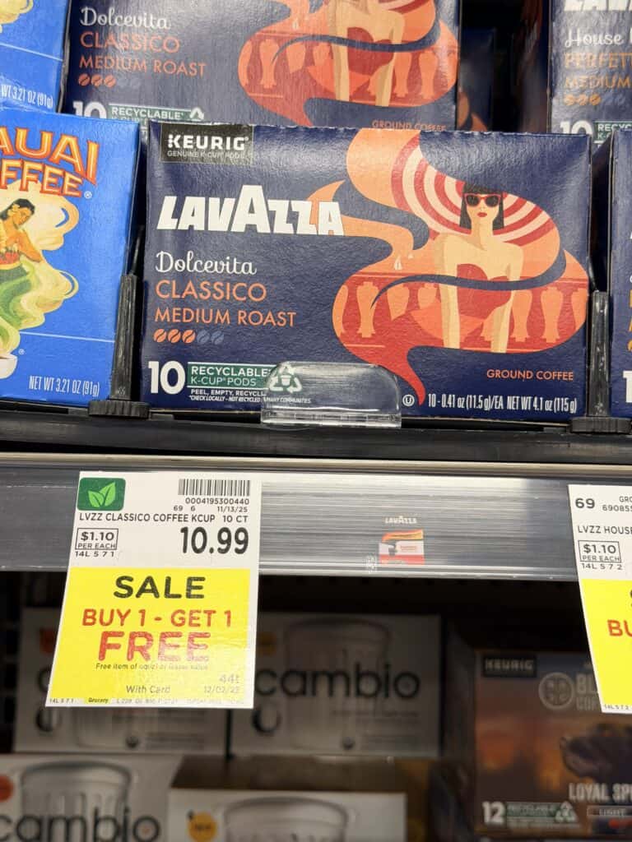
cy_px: 421
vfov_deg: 39.7
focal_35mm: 48
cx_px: 316
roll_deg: -0.7
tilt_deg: +2.0
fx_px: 1168
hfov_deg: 30.3
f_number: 1.78
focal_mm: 6.76
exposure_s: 1/60
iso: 64
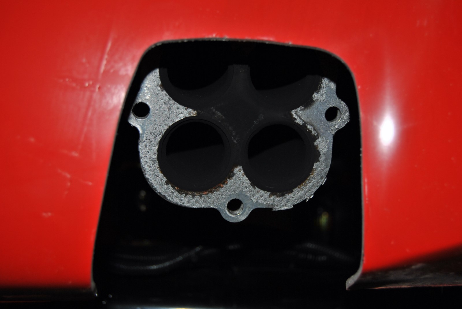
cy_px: 154
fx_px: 675
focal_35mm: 52
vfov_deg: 25.8
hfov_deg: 37.8
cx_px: 231
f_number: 4.5
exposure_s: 1/60
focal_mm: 35
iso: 200
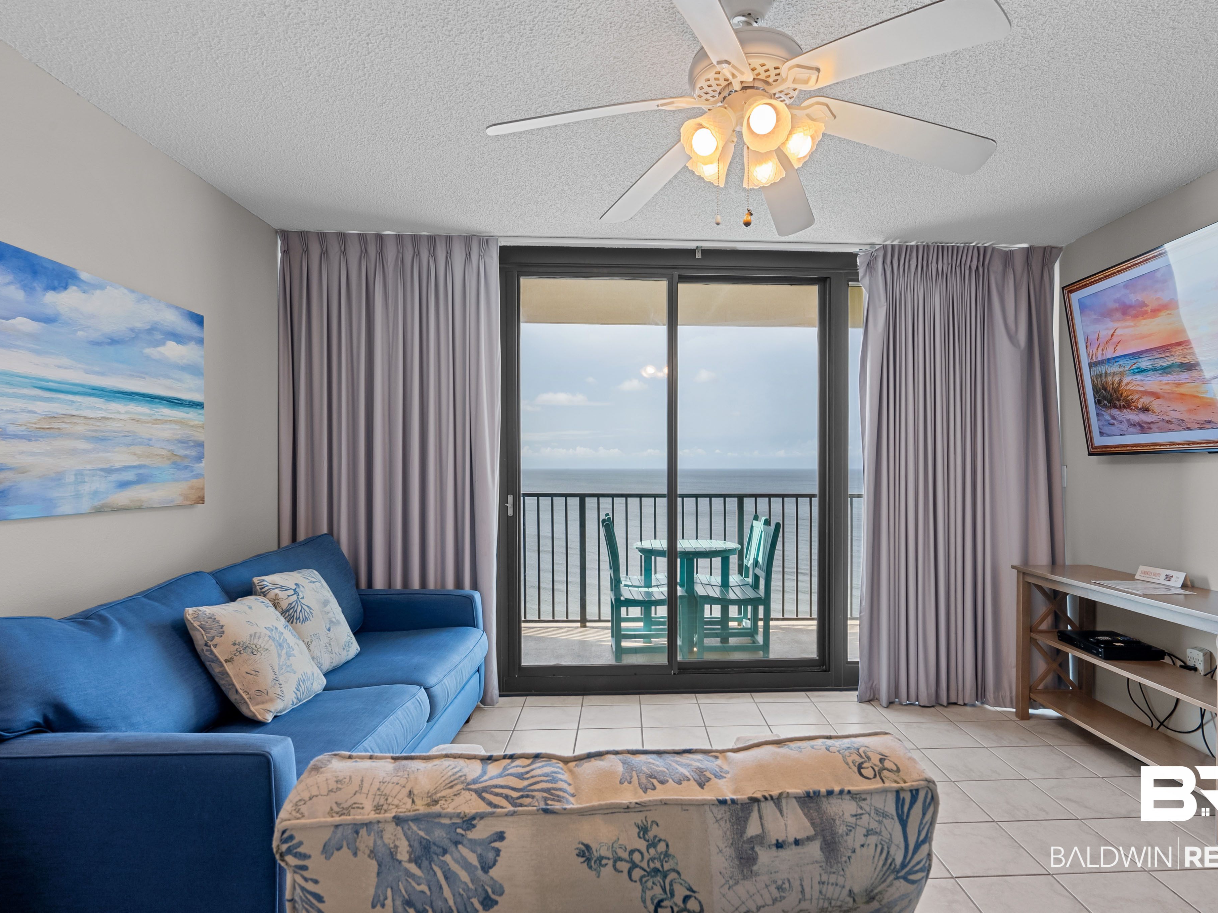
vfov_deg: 71.6
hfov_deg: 87.6
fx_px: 633
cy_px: 445
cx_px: 660
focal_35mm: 18
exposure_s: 1/15
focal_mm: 16
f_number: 9
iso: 640
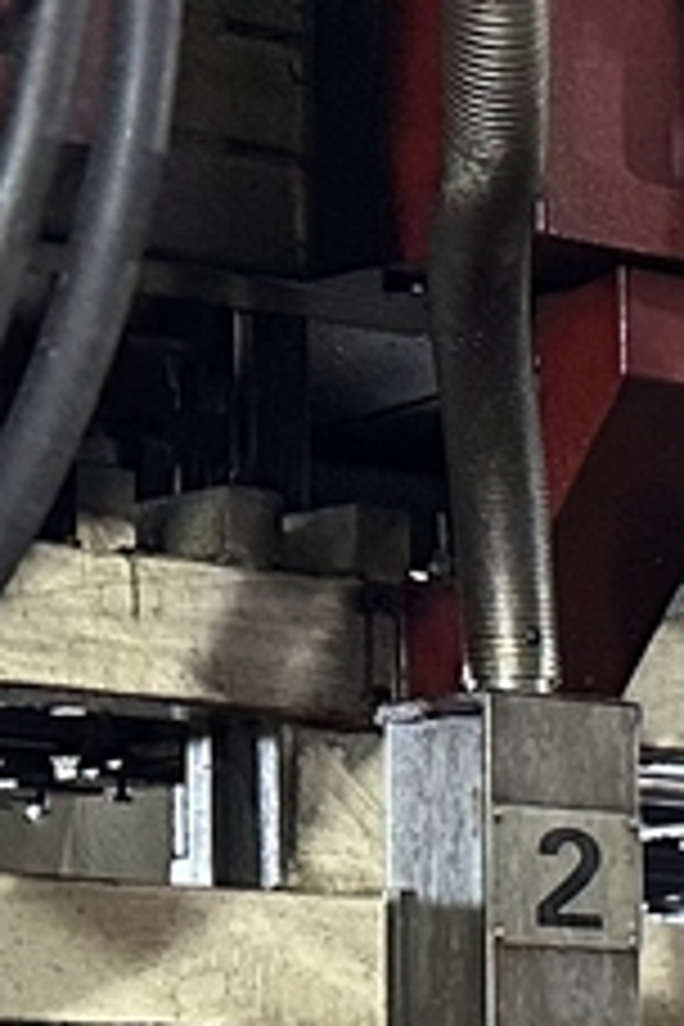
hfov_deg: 7.2
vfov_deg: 11.5
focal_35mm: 175
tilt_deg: -1.7
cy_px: 1314
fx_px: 4987
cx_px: 1850
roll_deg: -0.2
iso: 250
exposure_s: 1/50
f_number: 1.78
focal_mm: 6.86
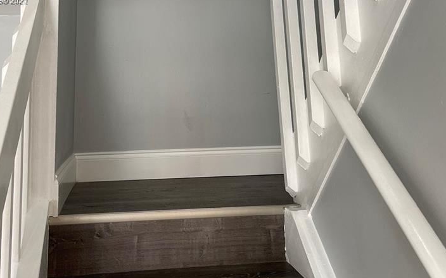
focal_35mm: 47
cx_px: 196
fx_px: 571
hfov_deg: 42.6
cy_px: 1
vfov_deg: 26.0
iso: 64
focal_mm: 5.1
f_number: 1.6
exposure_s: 1/60
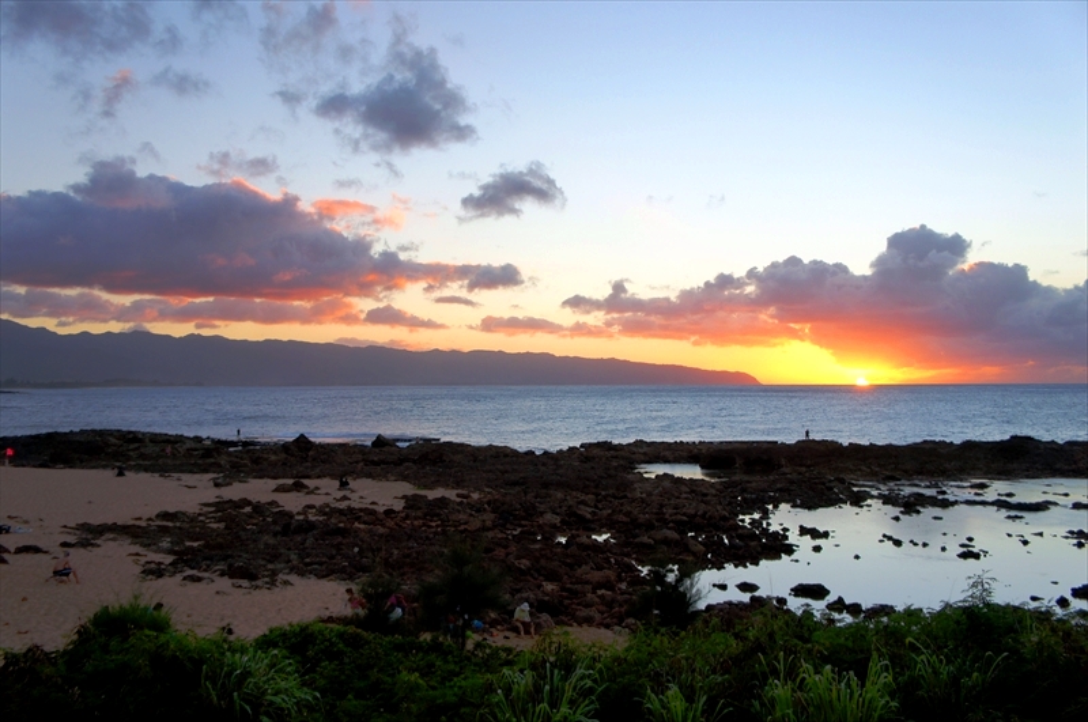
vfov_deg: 36.8
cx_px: 544
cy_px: 361
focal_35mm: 36
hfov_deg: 53.2
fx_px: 1086
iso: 200
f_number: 4.5
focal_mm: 24
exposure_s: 1/200
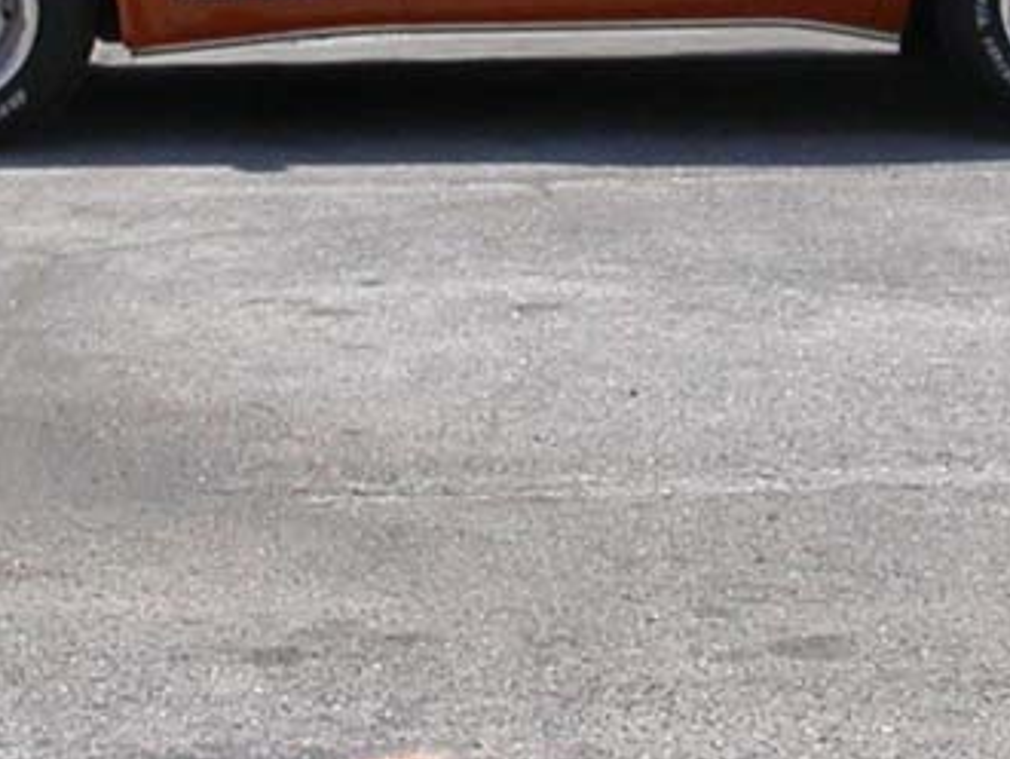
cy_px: -54
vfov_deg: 15.7
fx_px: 2686
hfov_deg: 21.3
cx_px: 533
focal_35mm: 92
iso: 100
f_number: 6.7
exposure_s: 1/297
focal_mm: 7.85
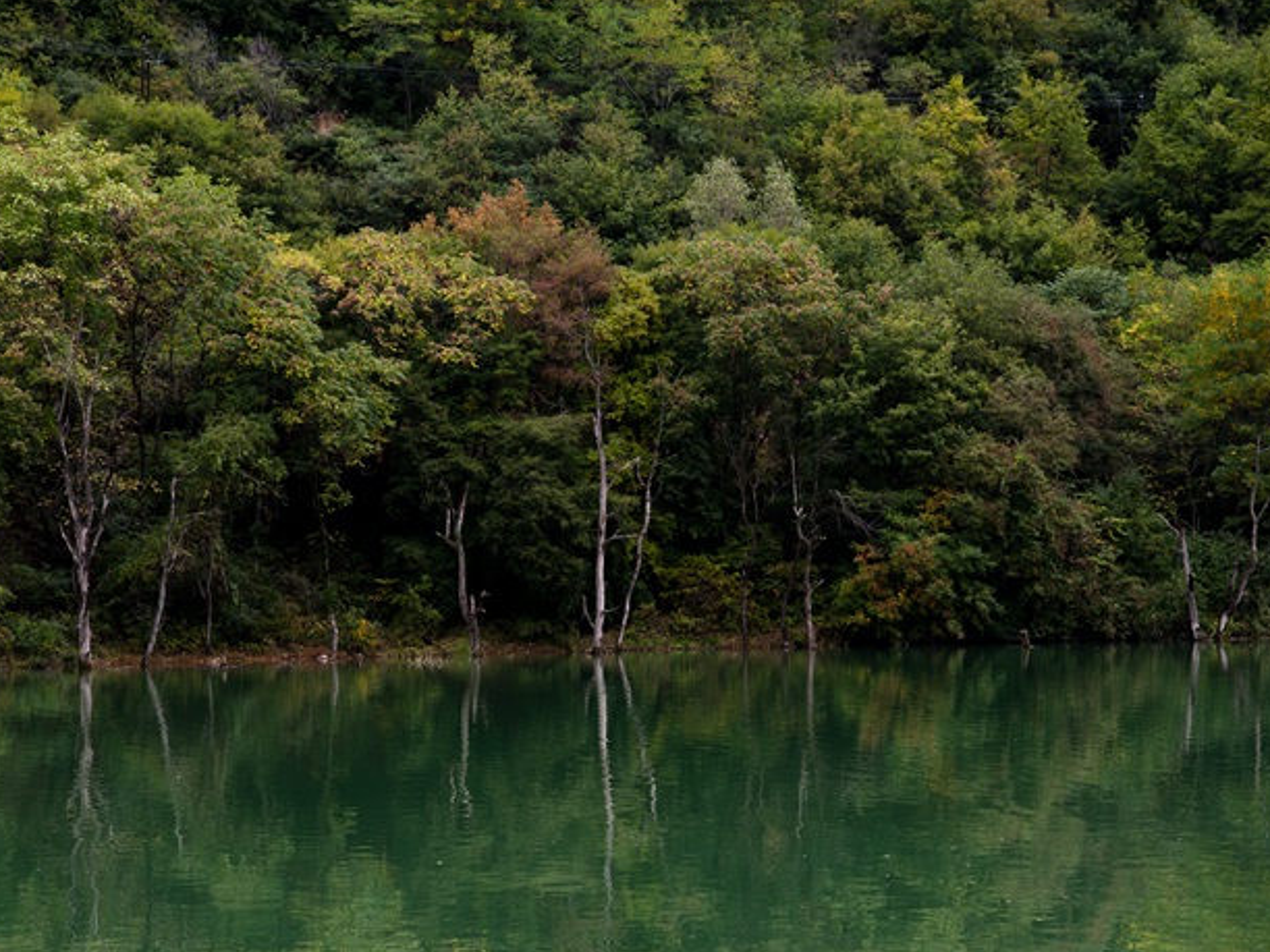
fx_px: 3889
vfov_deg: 13.9
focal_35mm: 106
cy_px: 613
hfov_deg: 18.5
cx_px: 556
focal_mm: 75
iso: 200
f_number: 8
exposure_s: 1/160
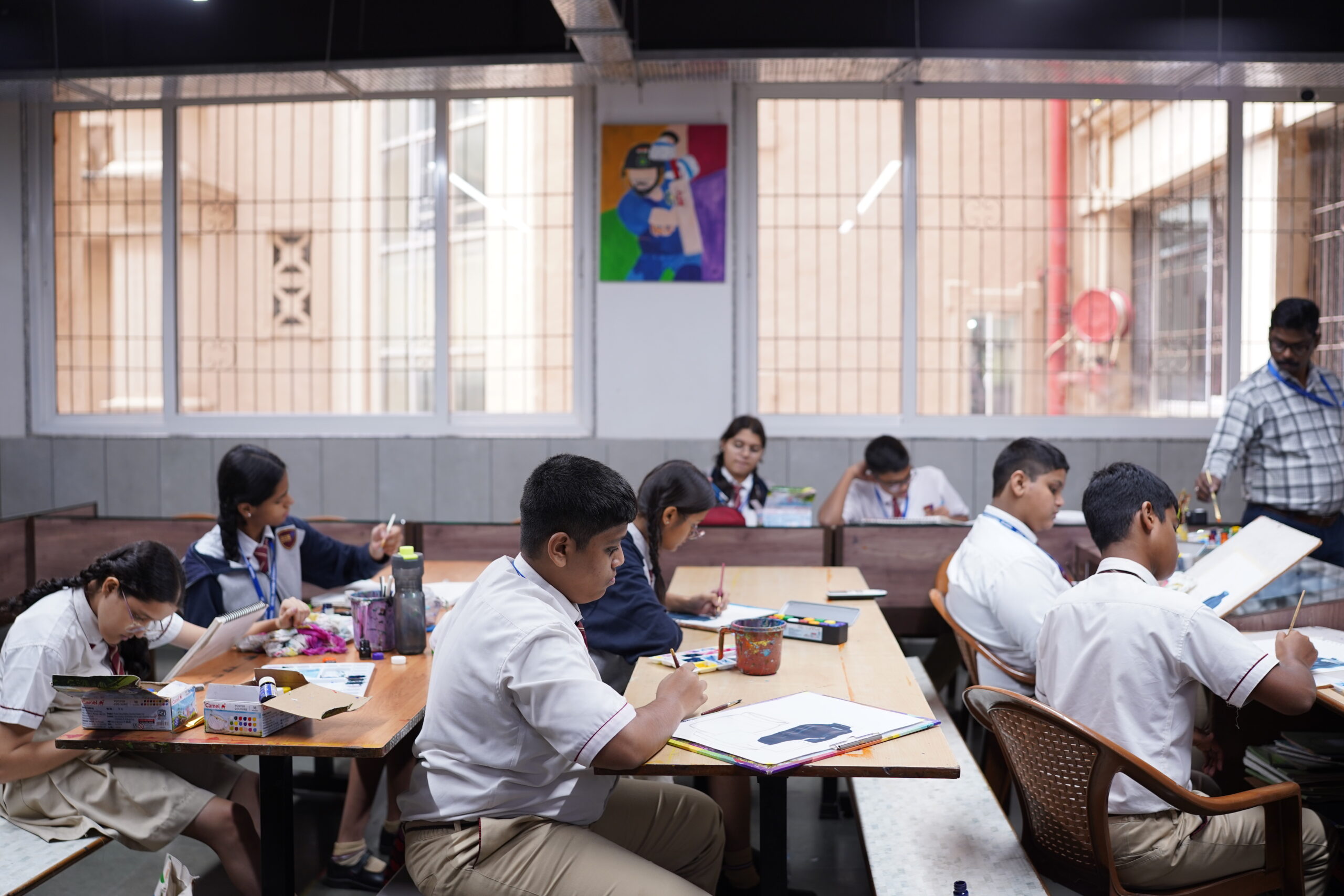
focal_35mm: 35
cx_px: 672
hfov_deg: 54.4
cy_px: 448
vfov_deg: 37.9
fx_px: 1307
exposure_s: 1/50
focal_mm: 35
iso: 250
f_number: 2
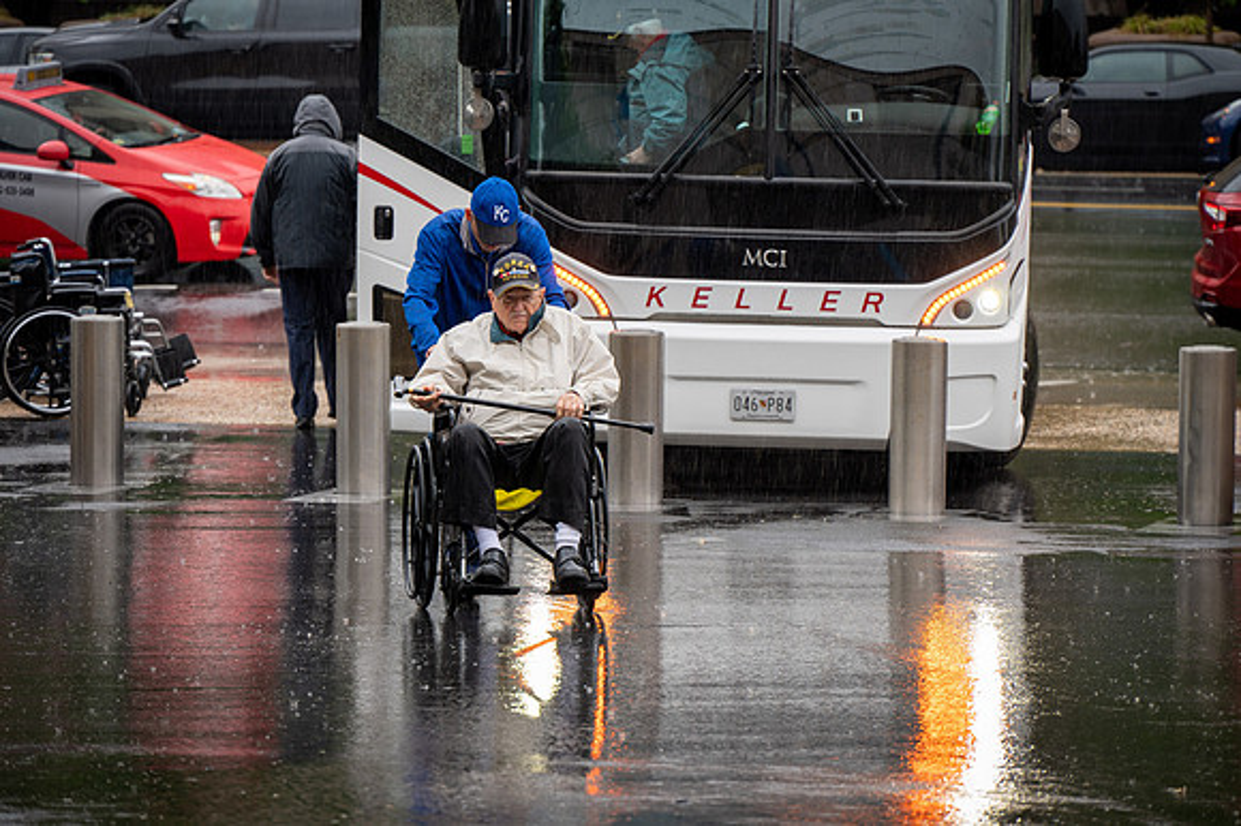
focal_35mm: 200
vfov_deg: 6.9
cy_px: 413
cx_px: 620
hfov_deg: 10.3
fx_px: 6890
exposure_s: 1/80
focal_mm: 200
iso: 180
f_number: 6.3
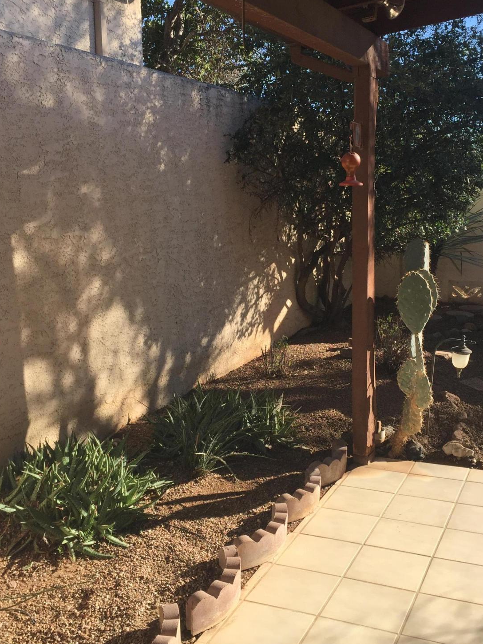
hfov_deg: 35.9
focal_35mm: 40
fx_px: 744
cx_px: 270
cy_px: 320
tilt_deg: -9.8
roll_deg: +1.3
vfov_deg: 46.8
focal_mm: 4.15
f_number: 2.2
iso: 32
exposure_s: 1/1014
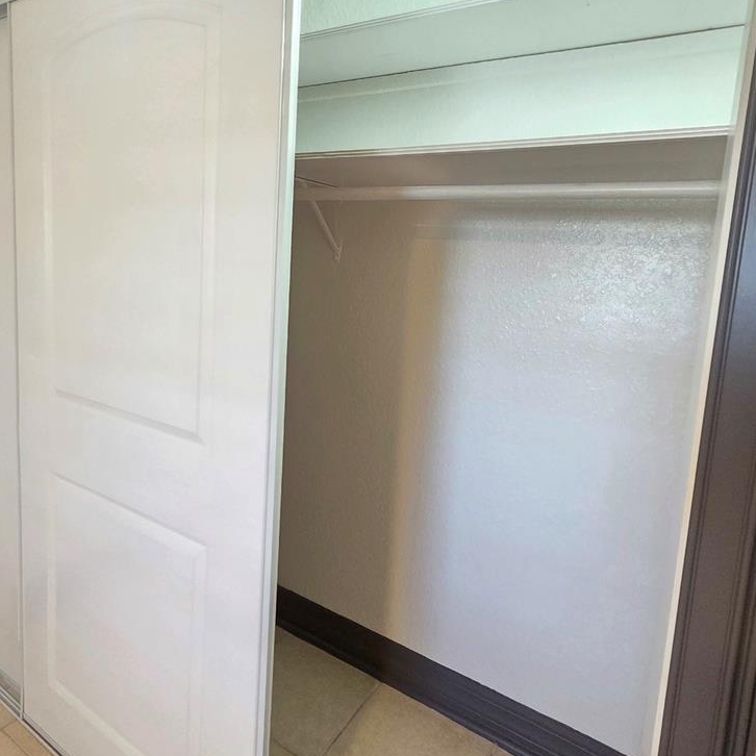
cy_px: 320
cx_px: 384
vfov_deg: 77.2
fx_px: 469
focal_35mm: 19
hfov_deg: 77.7
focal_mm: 2.2
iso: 800
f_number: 2.2
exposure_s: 1/60.2
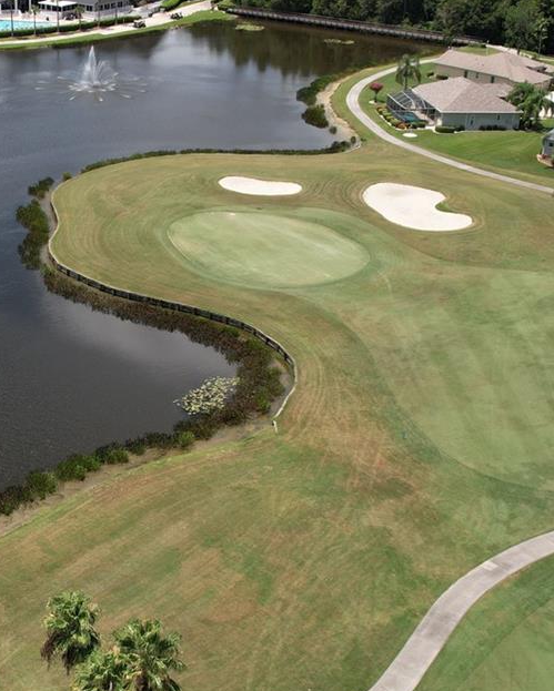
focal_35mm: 53
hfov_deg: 27.4
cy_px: 319
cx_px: 40
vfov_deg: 35.3
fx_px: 1085
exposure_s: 1/500
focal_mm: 8.38
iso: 100
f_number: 2.8
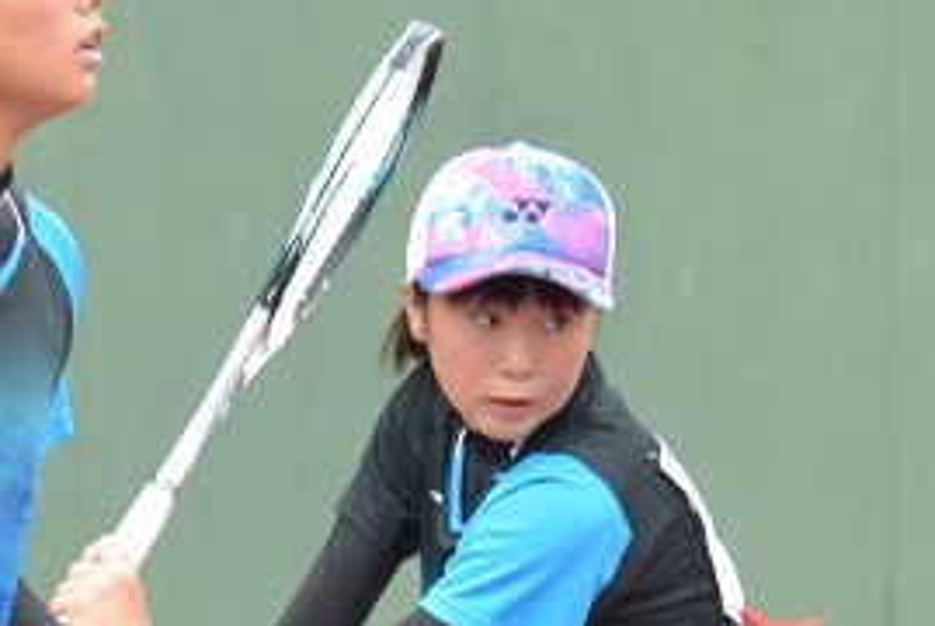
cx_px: 337
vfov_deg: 1.5
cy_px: 869
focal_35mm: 946
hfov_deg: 2.2
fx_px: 24596
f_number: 5
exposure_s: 1/1250
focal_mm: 170
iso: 1250
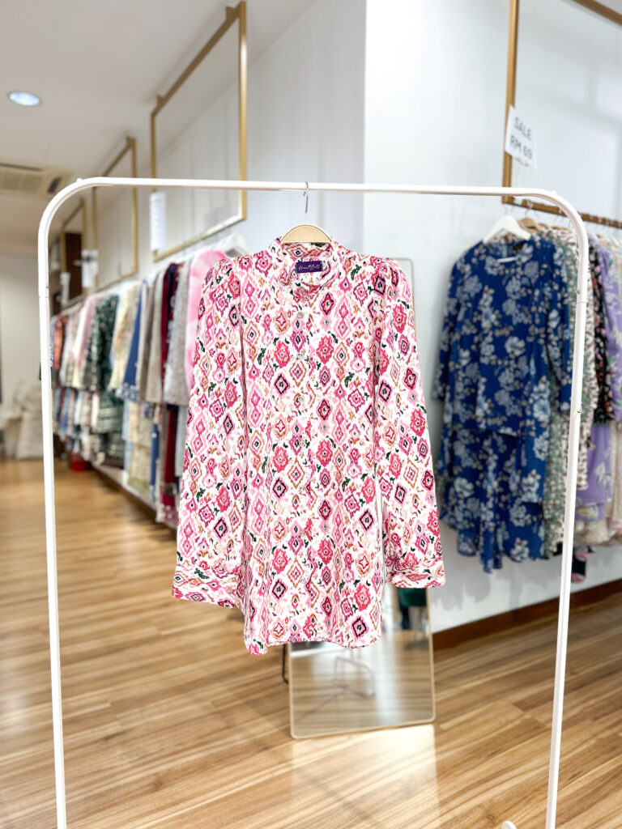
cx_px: 311
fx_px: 575
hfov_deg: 56.8
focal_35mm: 24
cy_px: 414
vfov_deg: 71.6
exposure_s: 1/100
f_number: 1.8
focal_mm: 6.86
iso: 80
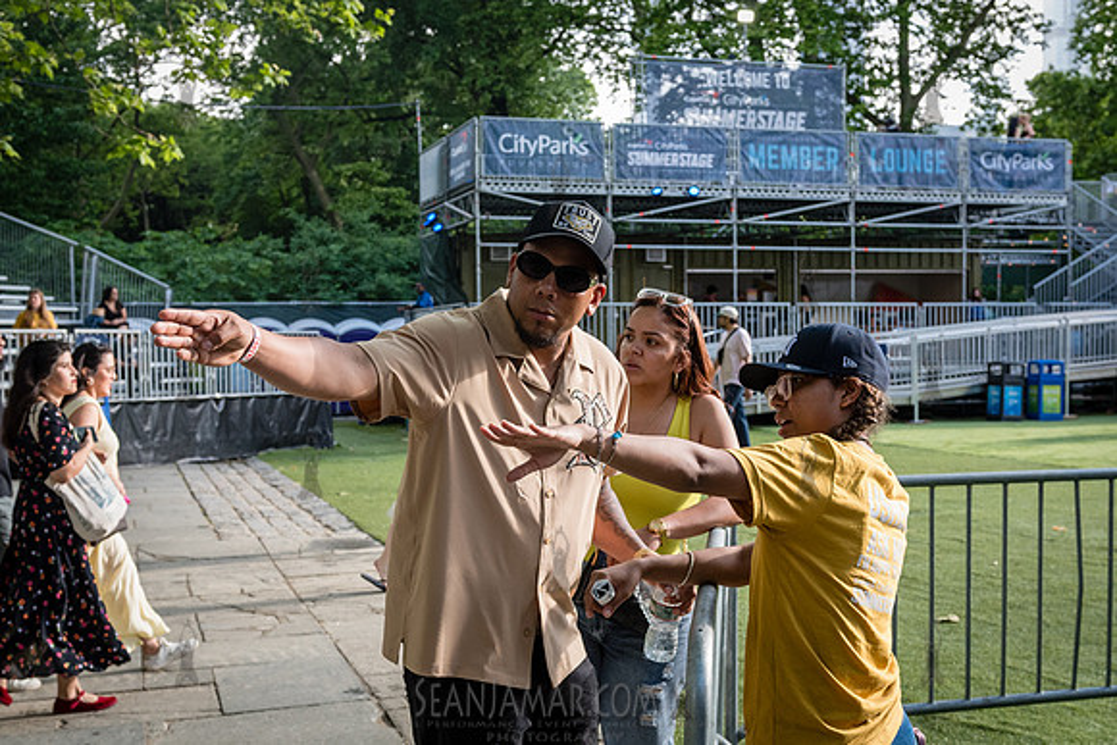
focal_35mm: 45
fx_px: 1410
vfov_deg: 29.6
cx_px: 583
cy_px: 409
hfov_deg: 43.2
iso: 1000
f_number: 4.5
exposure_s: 1/800
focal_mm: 34
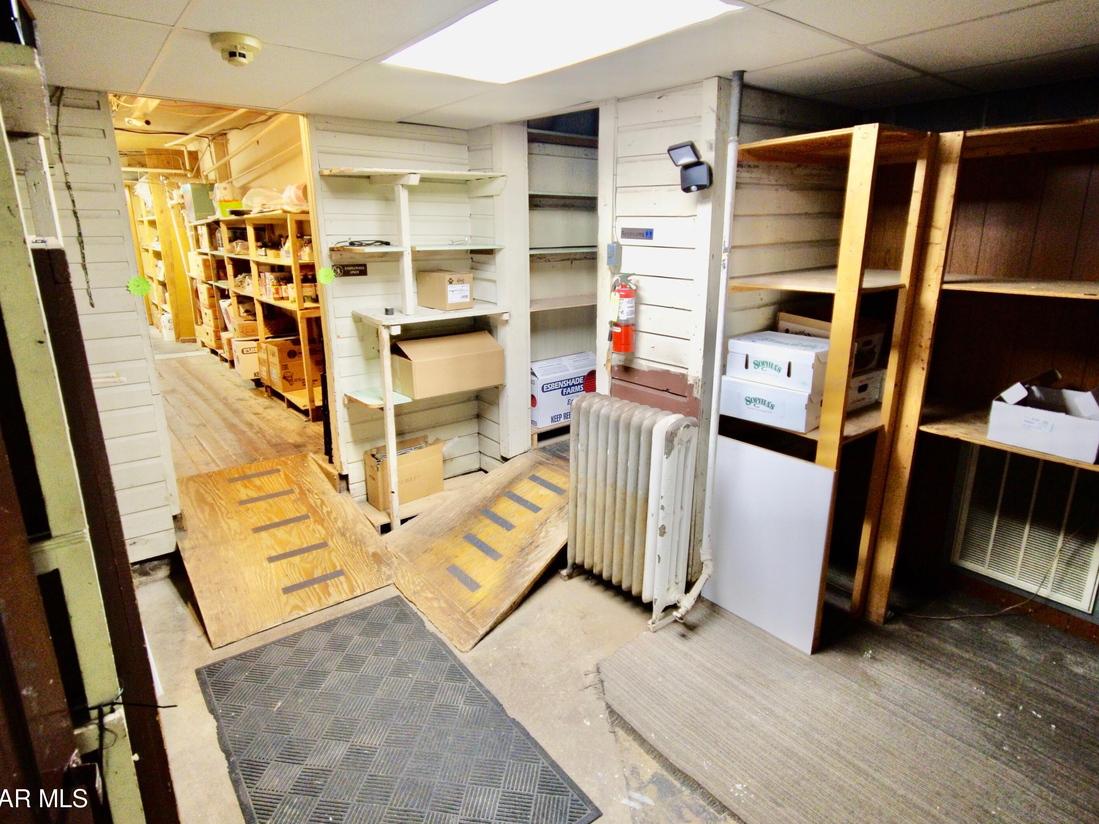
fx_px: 508
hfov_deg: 94.5
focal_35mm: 16
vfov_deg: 78.1
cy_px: 399
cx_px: 547
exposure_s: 1/10
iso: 400
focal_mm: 3.2
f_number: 1.8
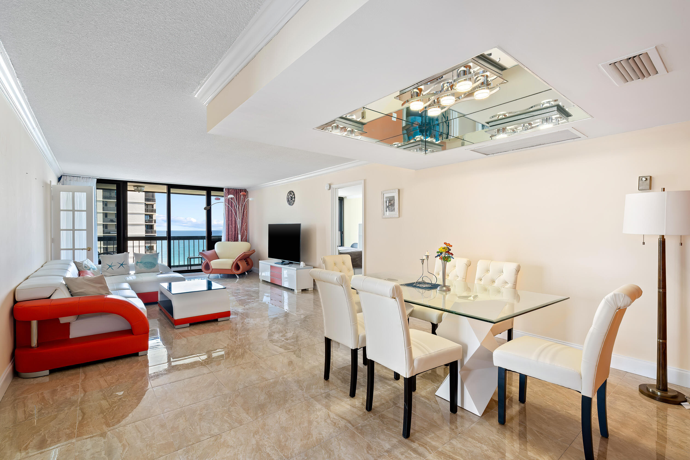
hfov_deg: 96.7
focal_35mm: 16
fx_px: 307
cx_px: 345
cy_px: 230
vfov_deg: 73.7
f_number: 7.1
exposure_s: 1/6
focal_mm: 16
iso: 400
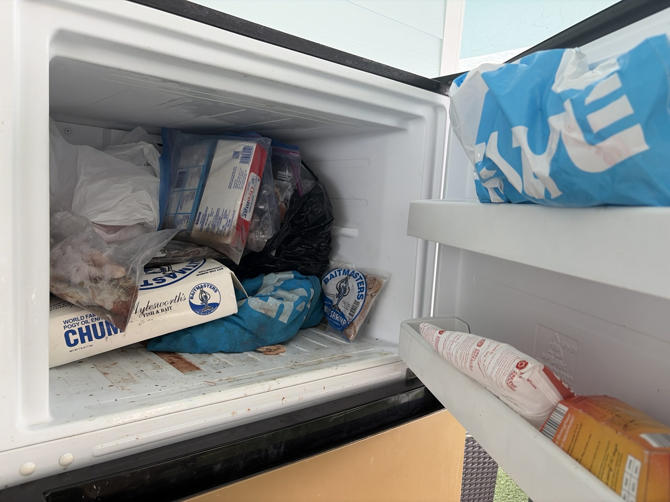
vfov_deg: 53.1
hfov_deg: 67.3
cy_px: 251
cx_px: 335
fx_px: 503
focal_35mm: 26
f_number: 1.6
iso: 125
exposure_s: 1/122
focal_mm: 5.96
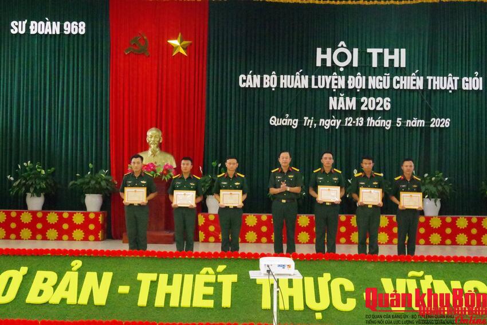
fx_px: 568
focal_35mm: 42
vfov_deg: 31.9
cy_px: 162
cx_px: 244
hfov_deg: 46.4
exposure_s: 1/100
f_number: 14
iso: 25600
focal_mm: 28
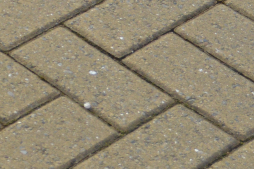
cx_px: -169
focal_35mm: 257
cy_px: -283
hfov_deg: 7.8
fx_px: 1812
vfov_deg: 5.1
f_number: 5.6
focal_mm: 30
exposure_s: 1/640
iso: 400
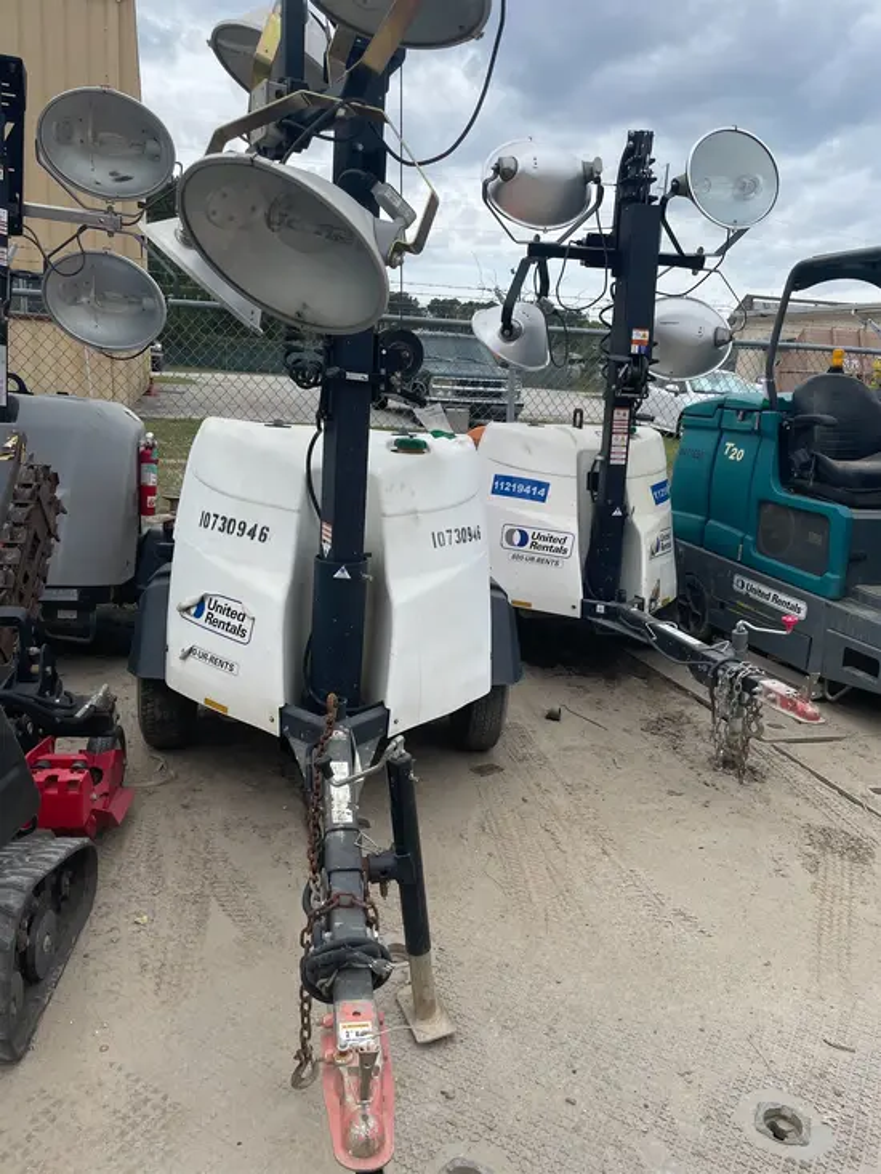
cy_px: 587
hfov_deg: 53.1
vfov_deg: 67.3
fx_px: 882
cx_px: 440
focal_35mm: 26
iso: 50
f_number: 1.6
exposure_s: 1/3205
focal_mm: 4.2
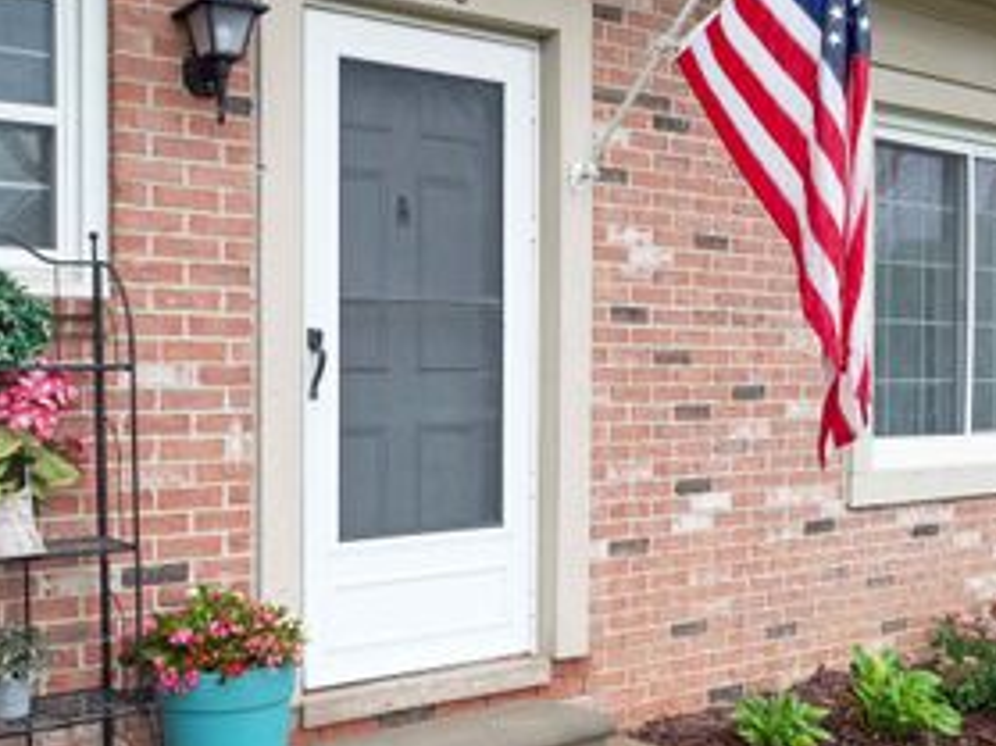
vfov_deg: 33.6
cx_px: 371
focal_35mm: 43
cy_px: 398
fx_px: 1237
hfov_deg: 43.5
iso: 200
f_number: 4
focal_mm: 12
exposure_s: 1/125
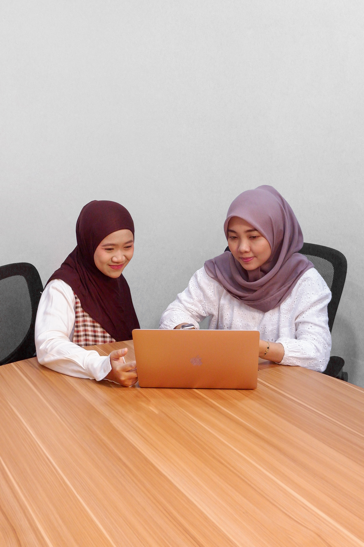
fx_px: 455
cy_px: 274
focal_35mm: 30
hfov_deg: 43.6
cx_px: 182
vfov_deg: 61.9
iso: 3200
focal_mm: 20.3
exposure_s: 1/125
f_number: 4.5
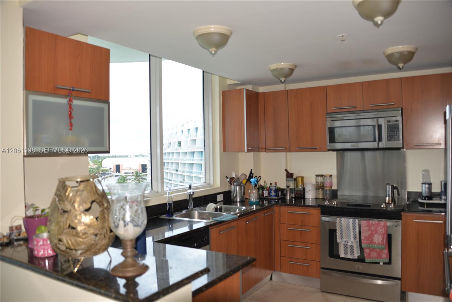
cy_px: 151
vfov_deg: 46.4
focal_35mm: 28
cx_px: 226
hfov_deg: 65.5
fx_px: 352
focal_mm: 28
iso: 180
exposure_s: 1/200
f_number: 3.5
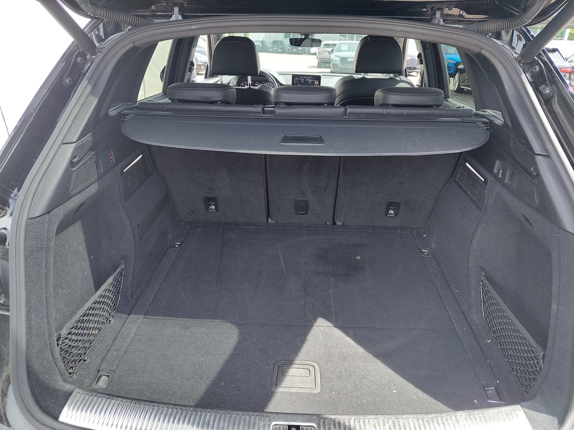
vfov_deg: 56.8
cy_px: 215
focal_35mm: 24
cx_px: 287
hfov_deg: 71.6
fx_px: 398
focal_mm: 5.23
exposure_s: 1/100
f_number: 1.8
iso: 64
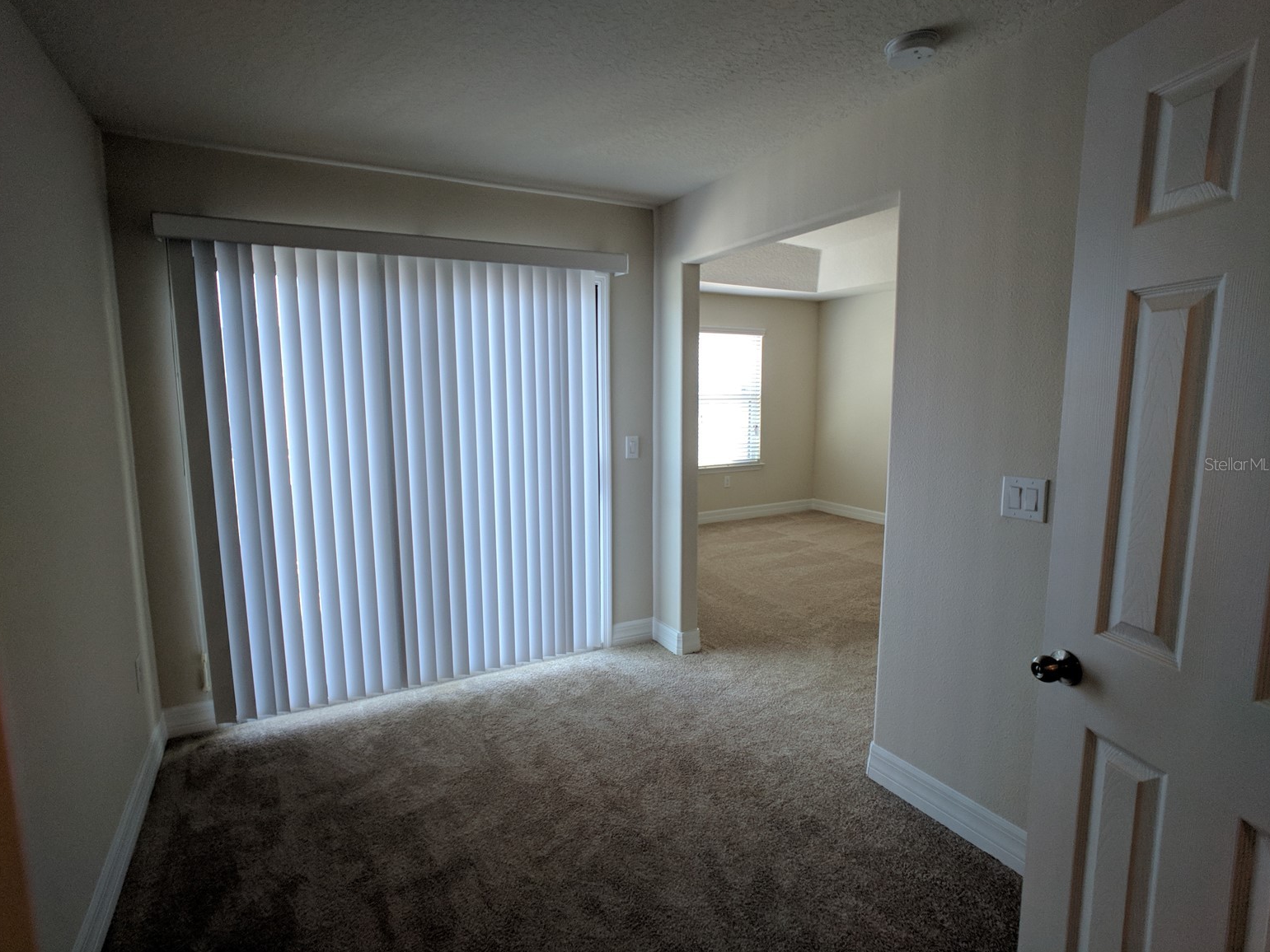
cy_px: 464
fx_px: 991
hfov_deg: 65.3
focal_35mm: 27
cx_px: 623
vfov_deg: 51.4
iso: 182
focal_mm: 4.67
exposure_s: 1/125
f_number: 2
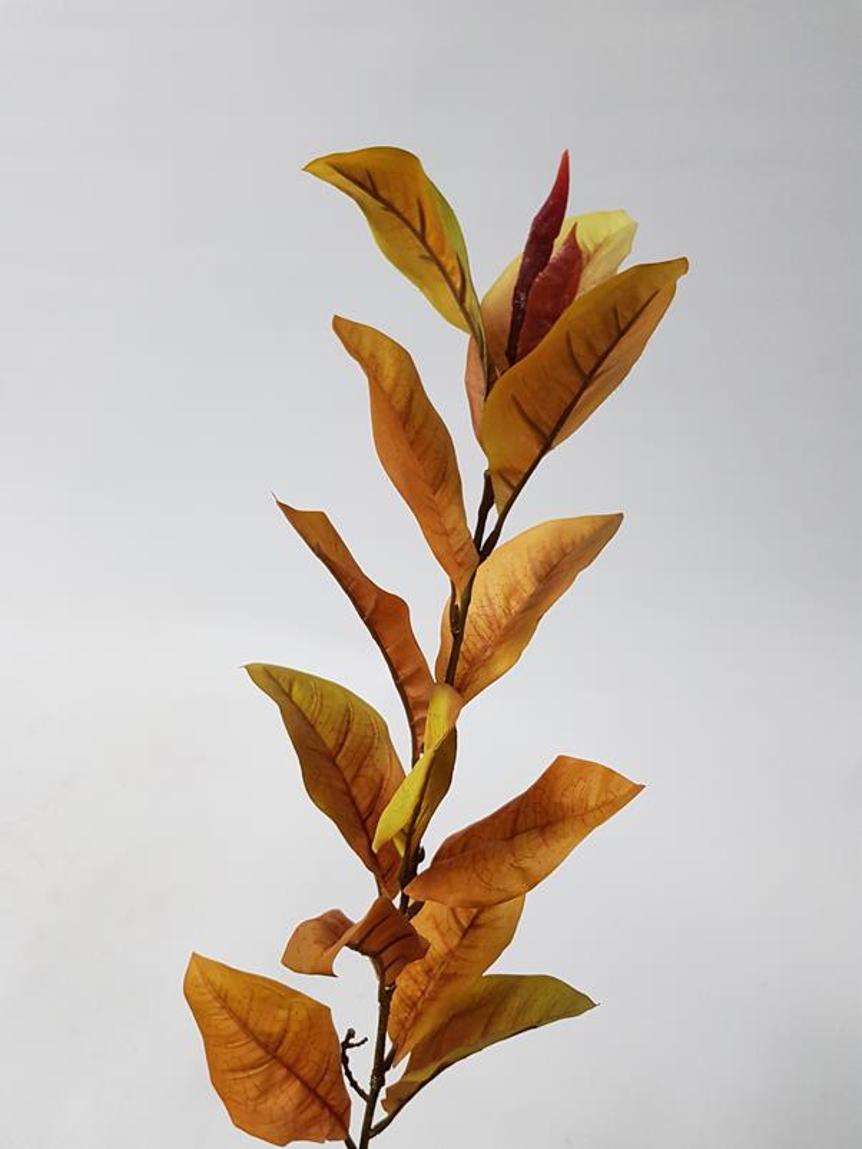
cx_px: 431
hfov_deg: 53.1
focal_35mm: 26
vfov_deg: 67.3
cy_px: 574
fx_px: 863
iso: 160
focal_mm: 4.3
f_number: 1.7
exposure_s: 1/50
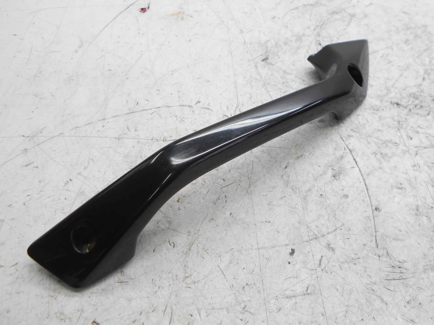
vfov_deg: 46.8
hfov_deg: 60.0
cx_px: 217
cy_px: 162
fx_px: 376
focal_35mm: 30
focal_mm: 5.1
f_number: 3.4
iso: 80
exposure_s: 1/40
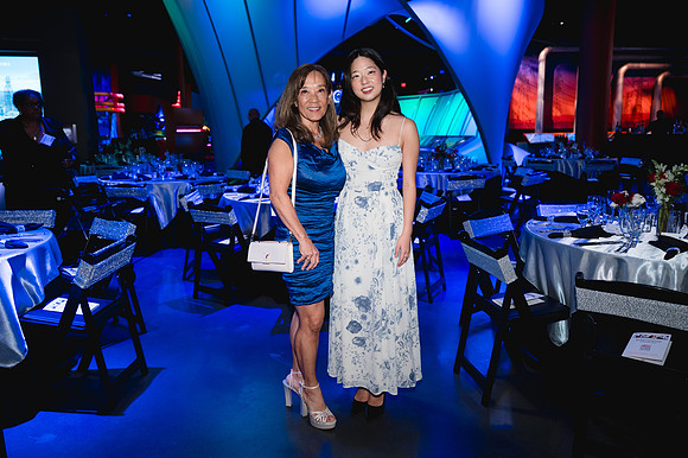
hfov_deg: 66.8
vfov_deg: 47.4
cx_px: 344
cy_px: 206
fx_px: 521
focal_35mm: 27
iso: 1600
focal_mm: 24
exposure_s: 1/200
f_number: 2.8
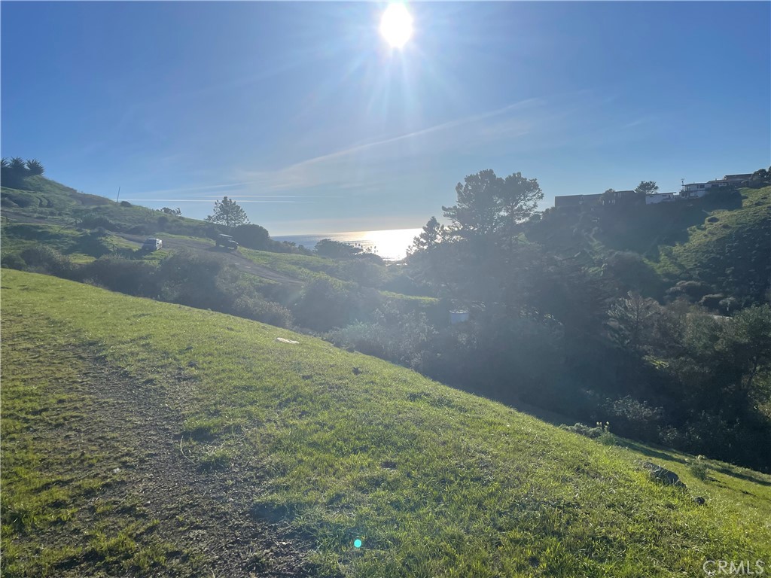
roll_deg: +1.8
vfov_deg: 53.1
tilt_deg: -6.0
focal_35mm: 26
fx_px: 579
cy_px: 289
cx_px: 386
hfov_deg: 67.3
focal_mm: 4.2
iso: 32
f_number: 1.6
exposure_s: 1/8403
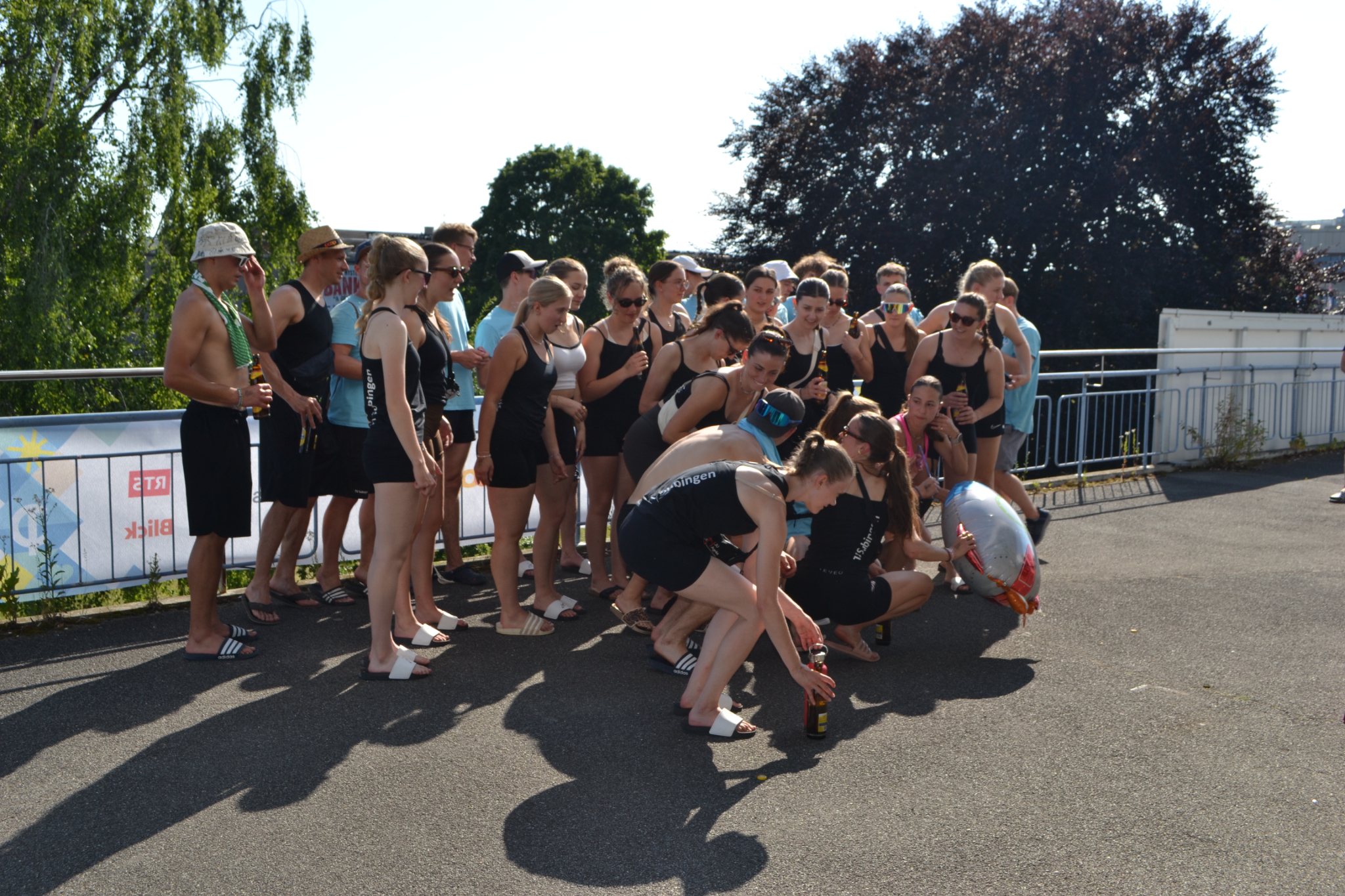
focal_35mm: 36
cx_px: 672
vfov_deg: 36.9
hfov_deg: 53.1
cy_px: 448
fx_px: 1345
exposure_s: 1/200
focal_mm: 24
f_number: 9
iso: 100
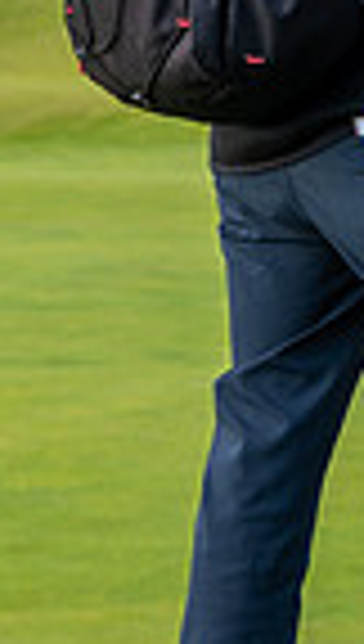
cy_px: 128
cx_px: 1338
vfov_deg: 5.1
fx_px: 7254
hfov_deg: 2.8
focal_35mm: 425
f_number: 8
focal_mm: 90
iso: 100
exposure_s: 1/80
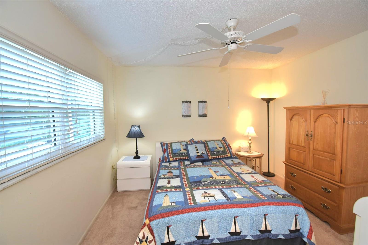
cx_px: 184
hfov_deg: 100.4
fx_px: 153
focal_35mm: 15
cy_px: 122
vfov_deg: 77.3
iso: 450
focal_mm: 10
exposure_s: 1/60.2
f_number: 4.5
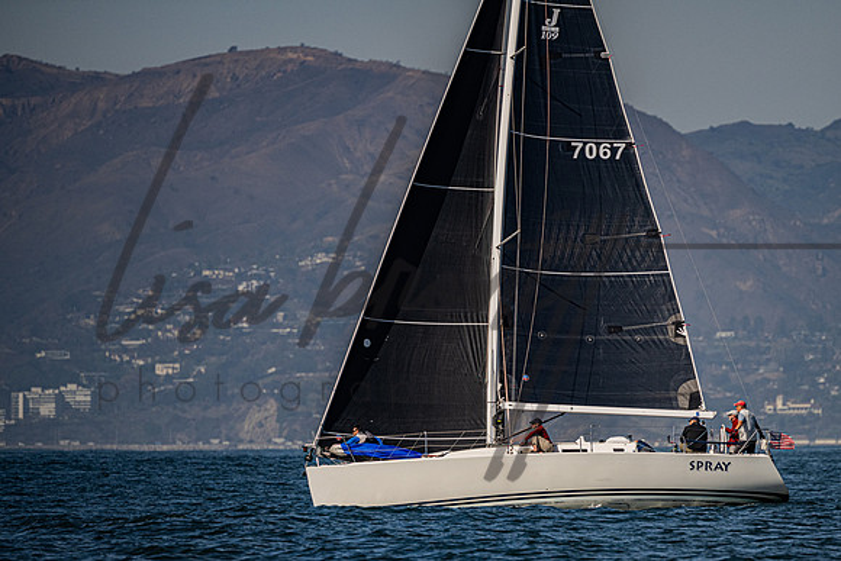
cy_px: 351
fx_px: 11990
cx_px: 522
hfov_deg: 4.0
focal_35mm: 513
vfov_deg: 2.7
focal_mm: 400
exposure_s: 1/4000
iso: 320
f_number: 5.6
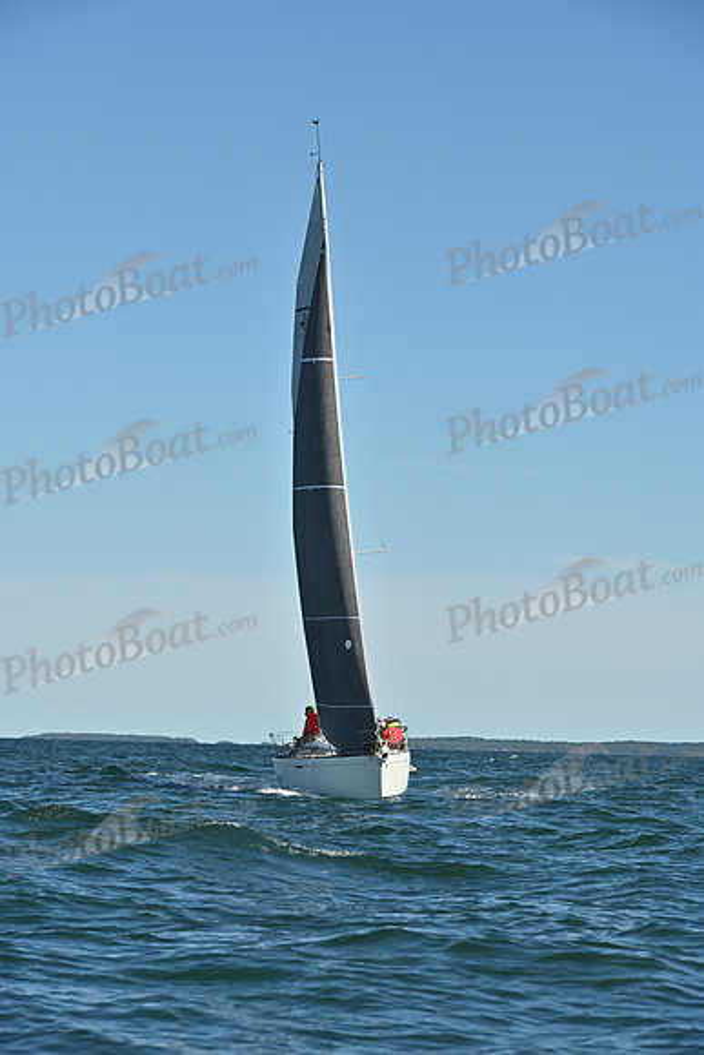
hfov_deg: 10.6
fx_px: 3811
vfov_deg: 15.8
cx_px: 352
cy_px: 528
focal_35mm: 130
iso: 320
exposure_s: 1/1600
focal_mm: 130
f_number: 8
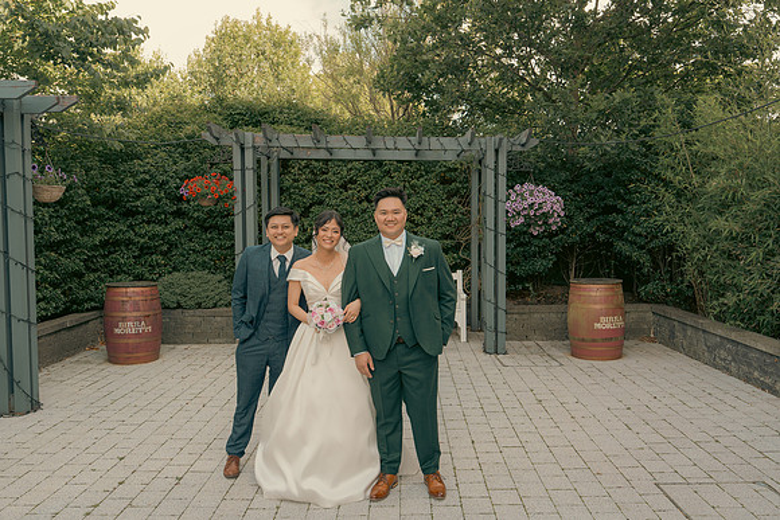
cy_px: 260
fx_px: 650
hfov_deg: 61.9
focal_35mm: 30
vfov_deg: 43.6
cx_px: 390
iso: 250
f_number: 5.6
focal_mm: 30
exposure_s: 1/160
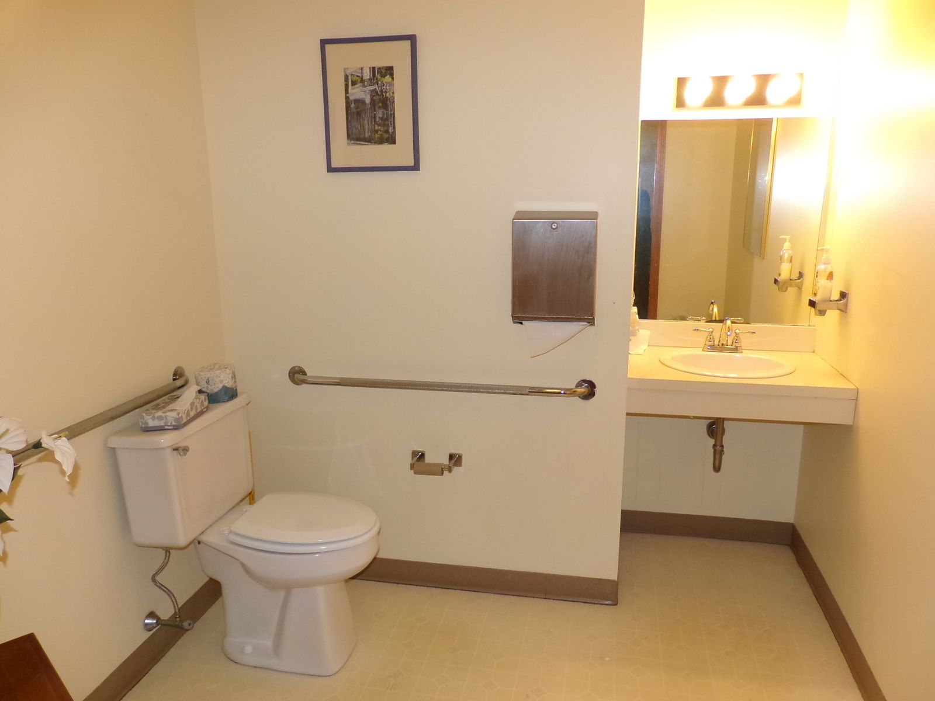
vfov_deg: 53.1
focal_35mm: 26
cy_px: 350
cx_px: 468
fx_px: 702
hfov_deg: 67.3
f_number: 3.2
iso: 200
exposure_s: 1/34
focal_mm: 4.7
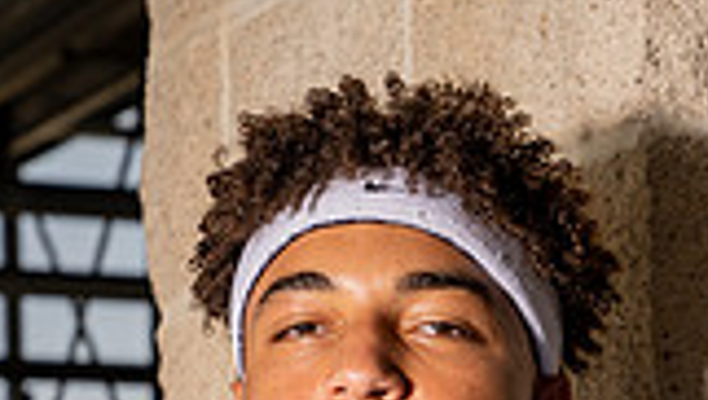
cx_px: 479
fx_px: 3853
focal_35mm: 205
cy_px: 967
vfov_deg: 5.7
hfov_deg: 10.5
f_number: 7.1
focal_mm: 70
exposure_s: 1/250
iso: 100
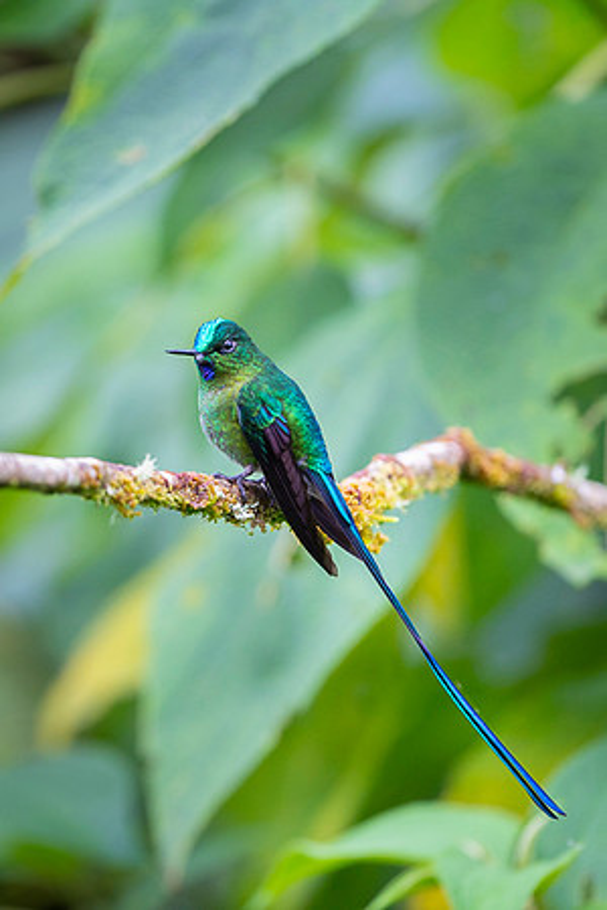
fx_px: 18967
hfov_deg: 1.8
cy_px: 455
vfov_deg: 2.7
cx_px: 178
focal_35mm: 750
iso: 1000
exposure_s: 1/320
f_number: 4
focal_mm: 500
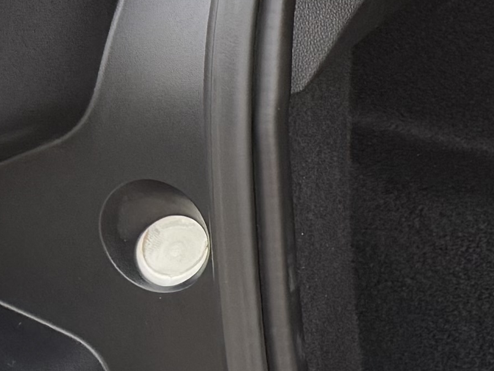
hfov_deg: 10.0
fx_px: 2183
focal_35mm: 153
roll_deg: -0.9
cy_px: 72
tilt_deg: -21.5
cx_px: 1438
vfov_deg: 9.7
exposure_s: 1/121
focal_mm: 6.76
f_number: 1.78
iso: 100
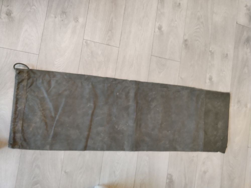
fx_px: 189
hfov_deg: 67.3
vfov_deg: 53.1
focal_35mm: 26
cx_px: 126
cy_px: 94
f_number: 2
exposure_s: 1/50
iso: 251
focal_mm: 2.78
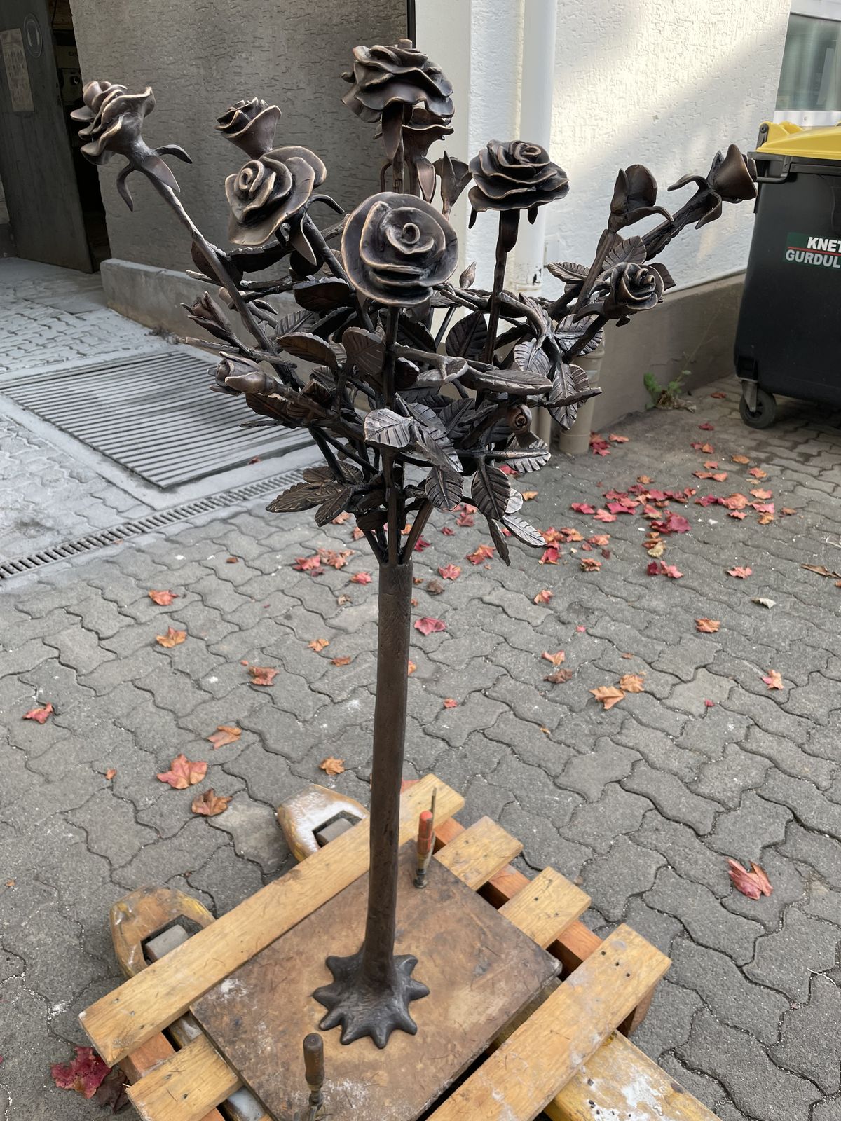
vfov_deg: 67.3
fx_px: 842
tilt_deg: -26.9
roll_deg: +1.4
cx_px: 420
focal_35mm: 26
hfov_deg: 53.1
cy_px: 560
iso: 32
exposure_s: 1/355
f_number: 1.6
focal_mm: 4.2
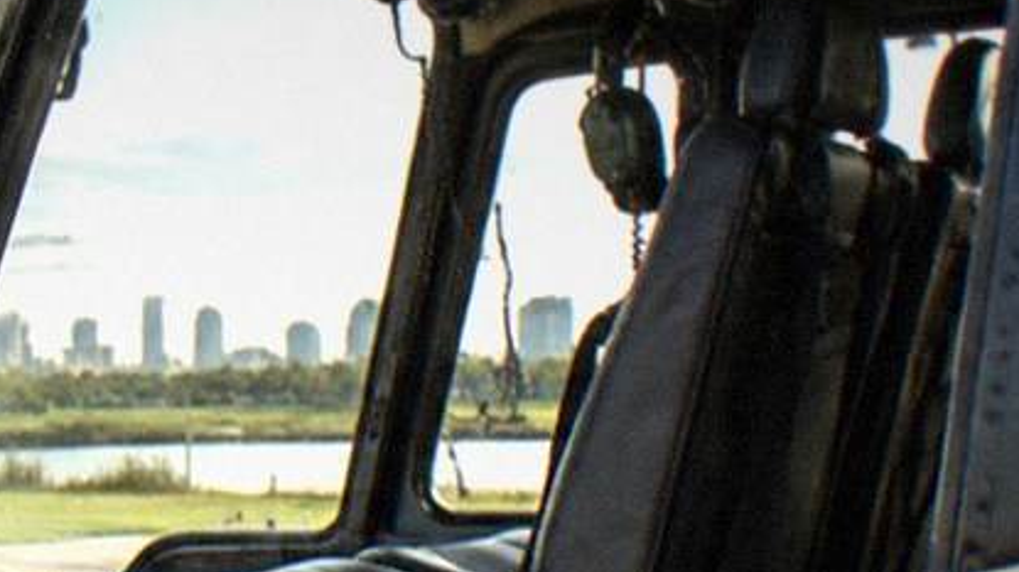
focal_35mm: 101
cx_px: 74
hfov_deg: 20.7
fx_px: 2728
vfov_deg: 11.8
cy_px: 660
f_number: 11
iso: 200
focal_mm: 40
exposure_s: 1/100
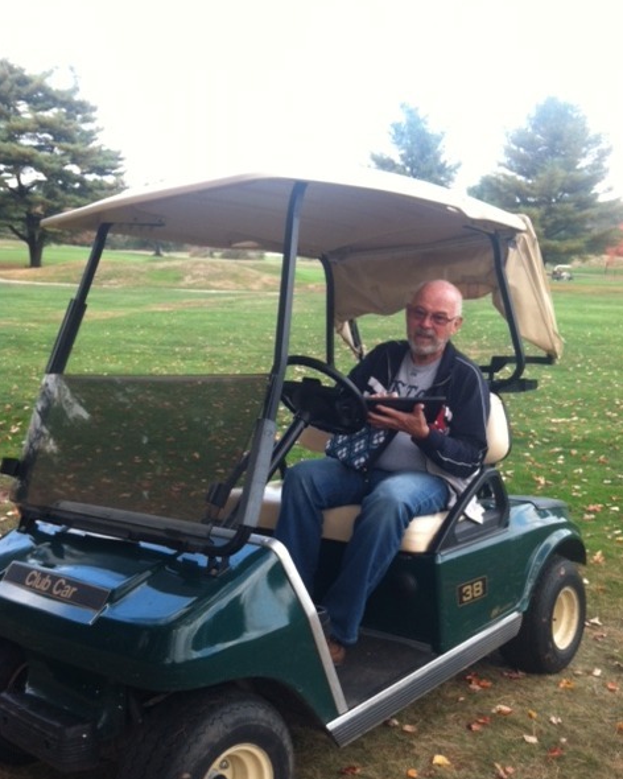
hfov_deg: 40.1
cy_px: 408
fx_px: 853
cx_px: 313
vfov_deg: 49.1
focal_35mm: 37
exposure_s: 1/135
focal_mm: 3.85
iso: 80
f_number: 2.8
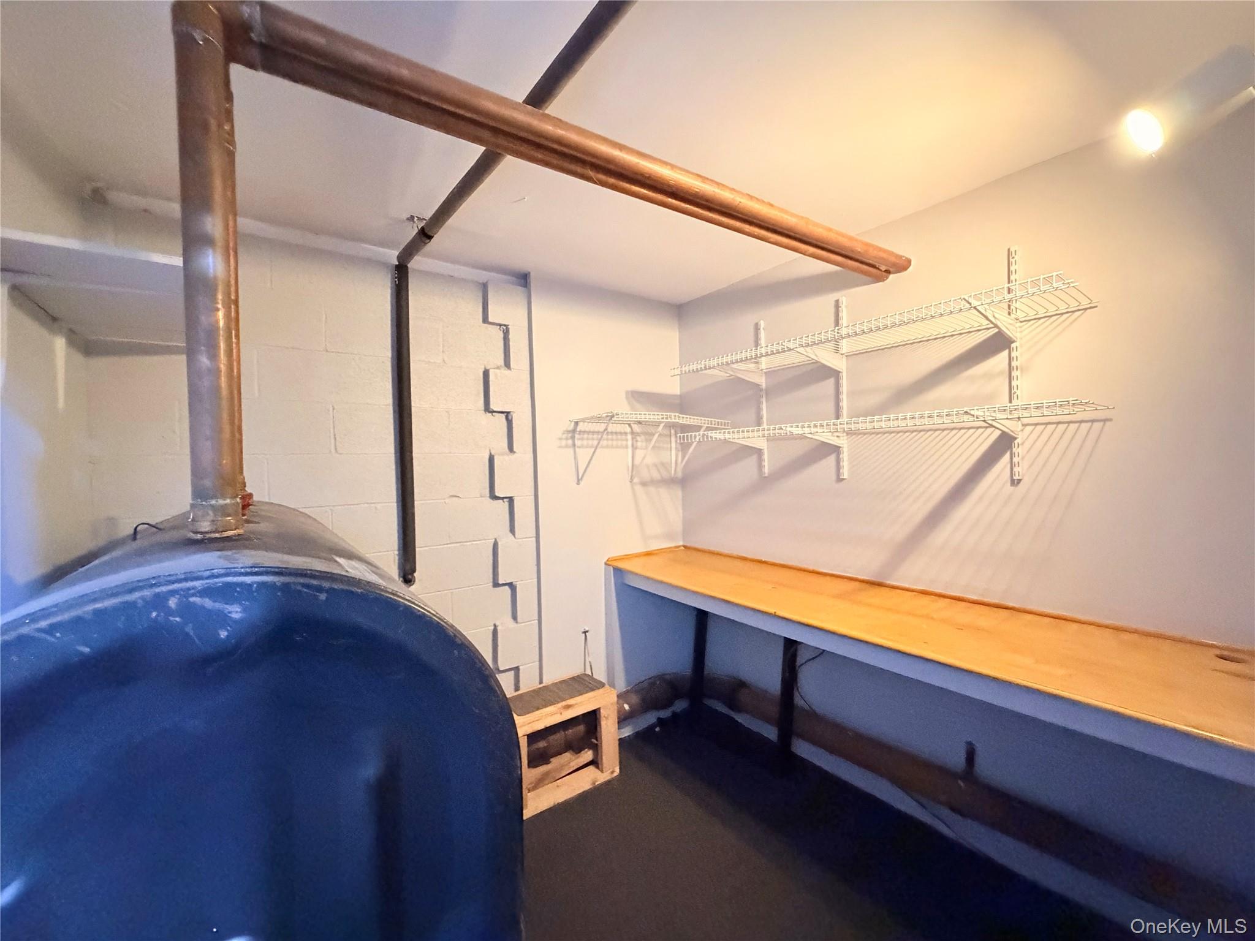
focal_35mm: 14
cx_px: 628
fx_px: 508
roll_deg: +1.2
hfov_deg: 102.1
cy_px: 470
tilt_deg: -2.0
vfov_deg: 85.7
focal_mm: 2.22
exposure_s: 1/60
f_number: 2.2
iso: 1250
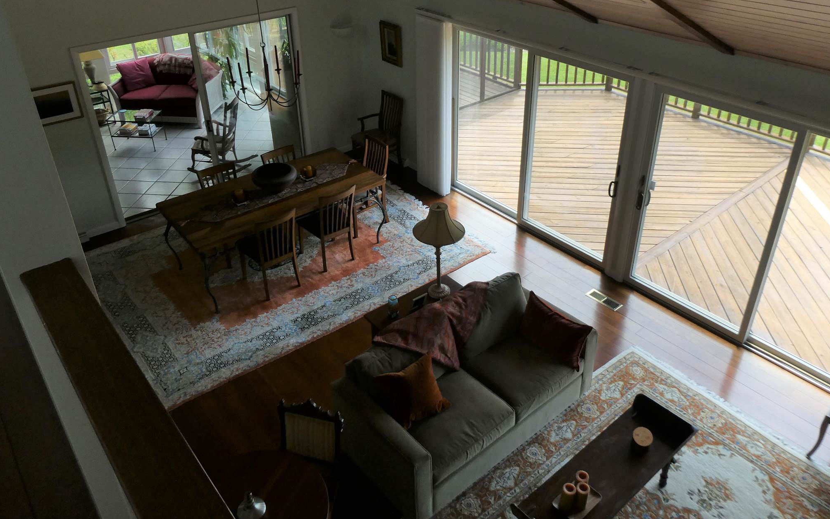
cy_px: 204
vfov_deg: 47.3
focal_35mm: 26
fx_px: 588
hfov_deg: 70.4
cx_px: 416
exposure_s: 1/125
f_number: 3.3
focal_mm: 4.3
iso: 80
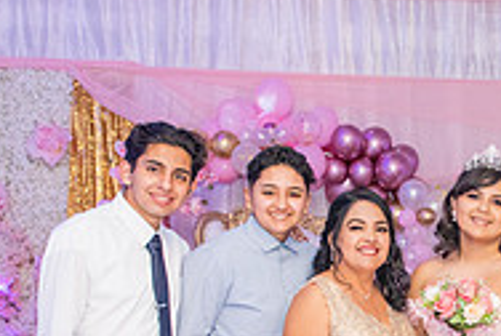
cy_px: 388
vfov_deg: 17.7
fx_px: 1031
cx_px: 480
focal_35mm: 74
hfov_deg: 26.1
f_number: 3.5
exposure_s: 1/160
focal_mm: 24
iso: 1250
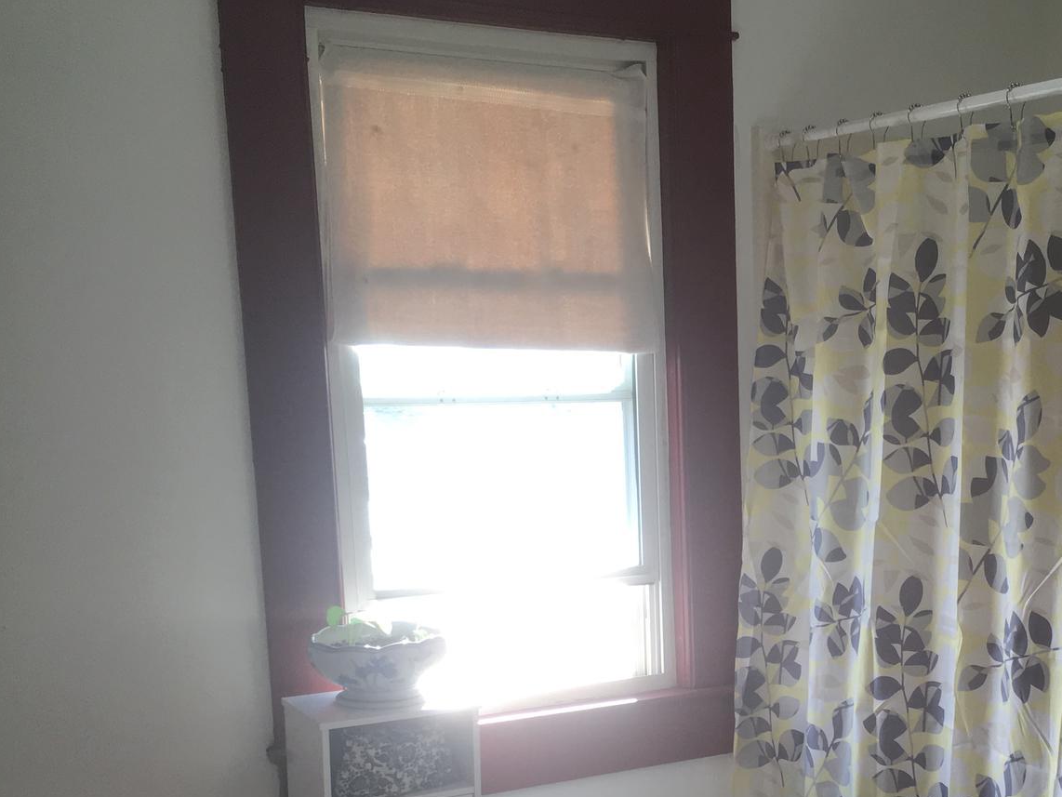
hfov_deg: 35.6
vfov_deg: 27.4
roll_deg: -0.2
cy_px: 654
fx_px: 1596
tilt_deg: -11.7
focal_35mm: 52
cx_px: 854
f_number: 2.2
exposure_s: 1/120
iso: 40
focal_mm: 4.15
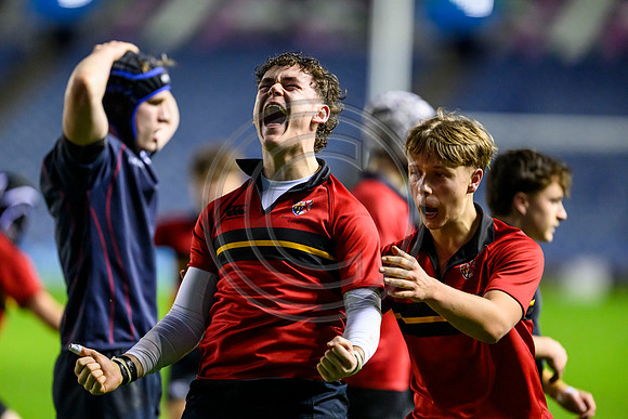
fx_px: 6979
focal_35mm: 400
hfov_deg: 5.2
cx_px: 314
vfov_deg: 3.4
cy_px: 210
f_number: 3.2
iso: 10000
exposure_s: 1/1000
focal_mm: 400
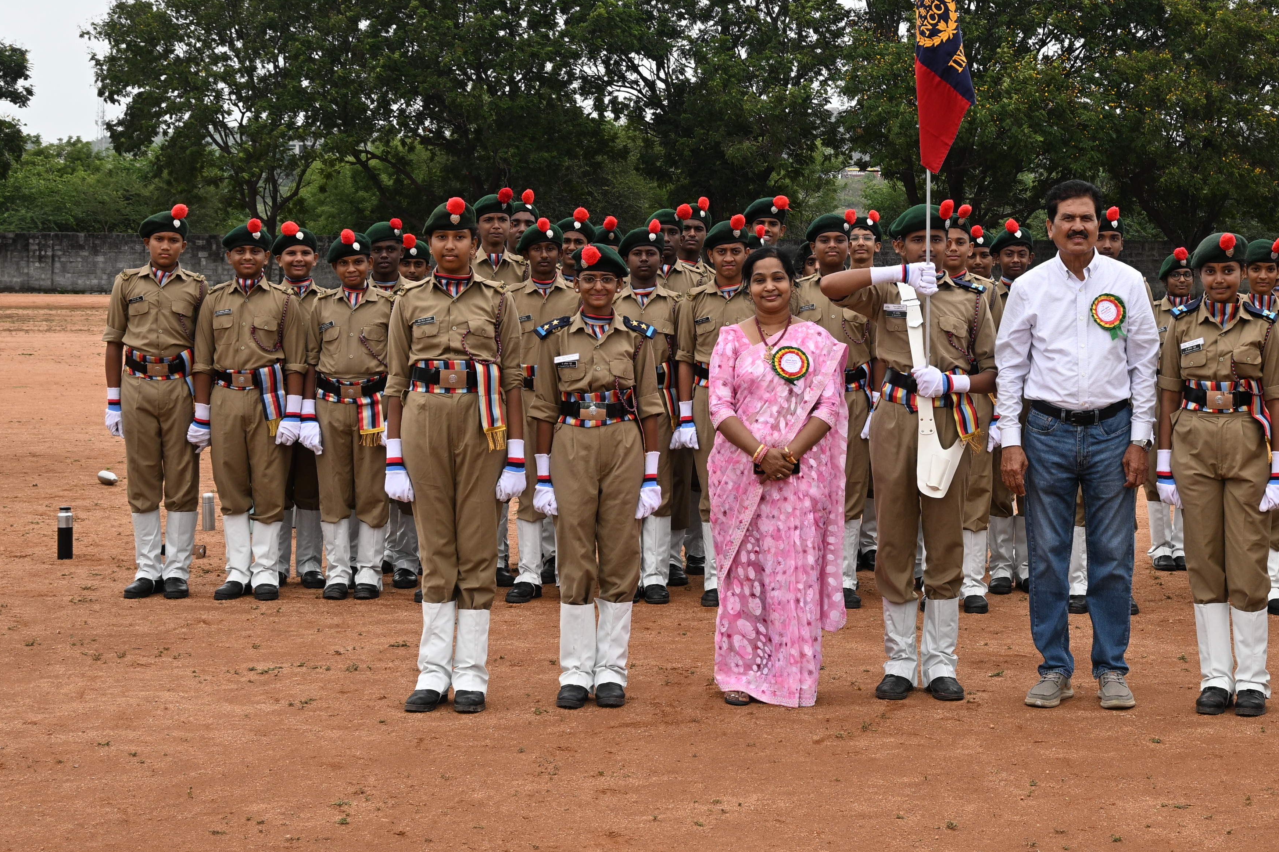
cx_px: 875
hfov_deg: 27.4
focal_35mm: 73
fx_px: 2600
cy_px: 272
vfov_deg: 18.6
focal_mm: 30.5
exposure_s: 1/200
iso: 100
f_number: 7.1
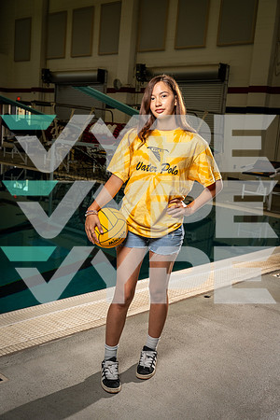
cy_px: 210
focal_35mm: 40
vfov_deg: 48.5
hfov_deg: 33.4
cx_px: 140
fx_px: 467
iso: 320
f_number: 5.6
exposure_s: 1/250
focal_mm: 40
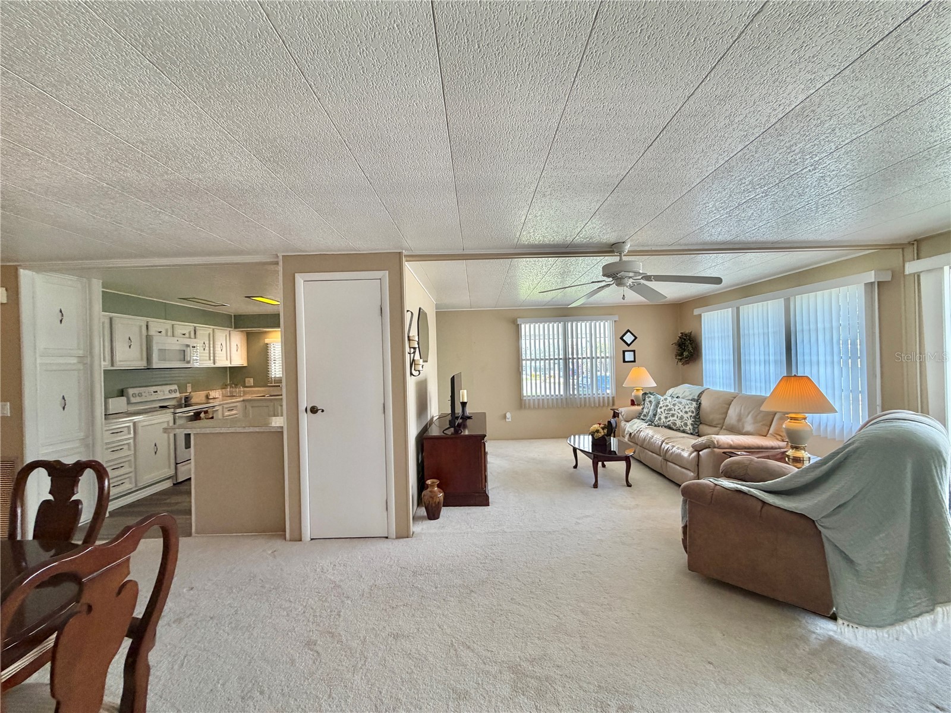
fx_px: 385
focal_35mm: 14
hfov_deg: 102.1
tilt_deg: -0.6
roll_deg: +1.9
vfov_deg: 85.7
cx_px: 476
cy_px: 356
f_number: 2.2
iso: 200
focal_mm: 2.22
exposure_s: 1/120
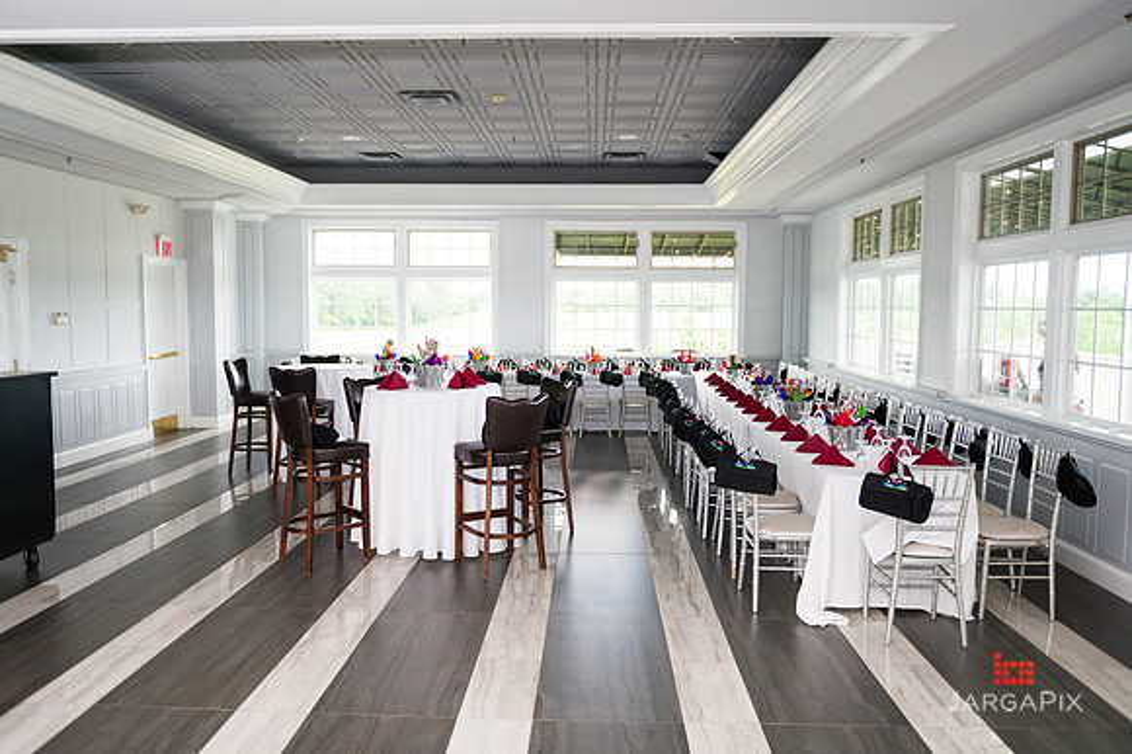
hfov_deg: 65.5
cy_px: 377
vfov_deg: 46.4
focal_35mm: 28
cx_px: 566
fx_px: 880
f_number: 3.2
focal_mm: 28
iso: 200
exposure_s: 1/200
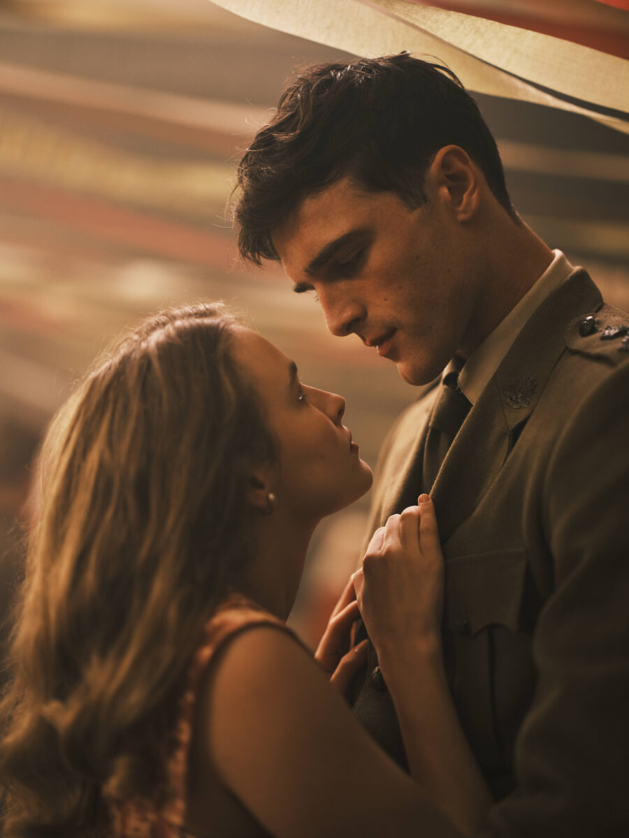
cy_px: 419
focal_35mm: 63
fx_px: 1526
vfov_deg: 30.7
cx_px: 314
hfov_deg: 23.3
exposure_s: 1/125
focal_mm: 80
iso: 2500
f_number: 1.7
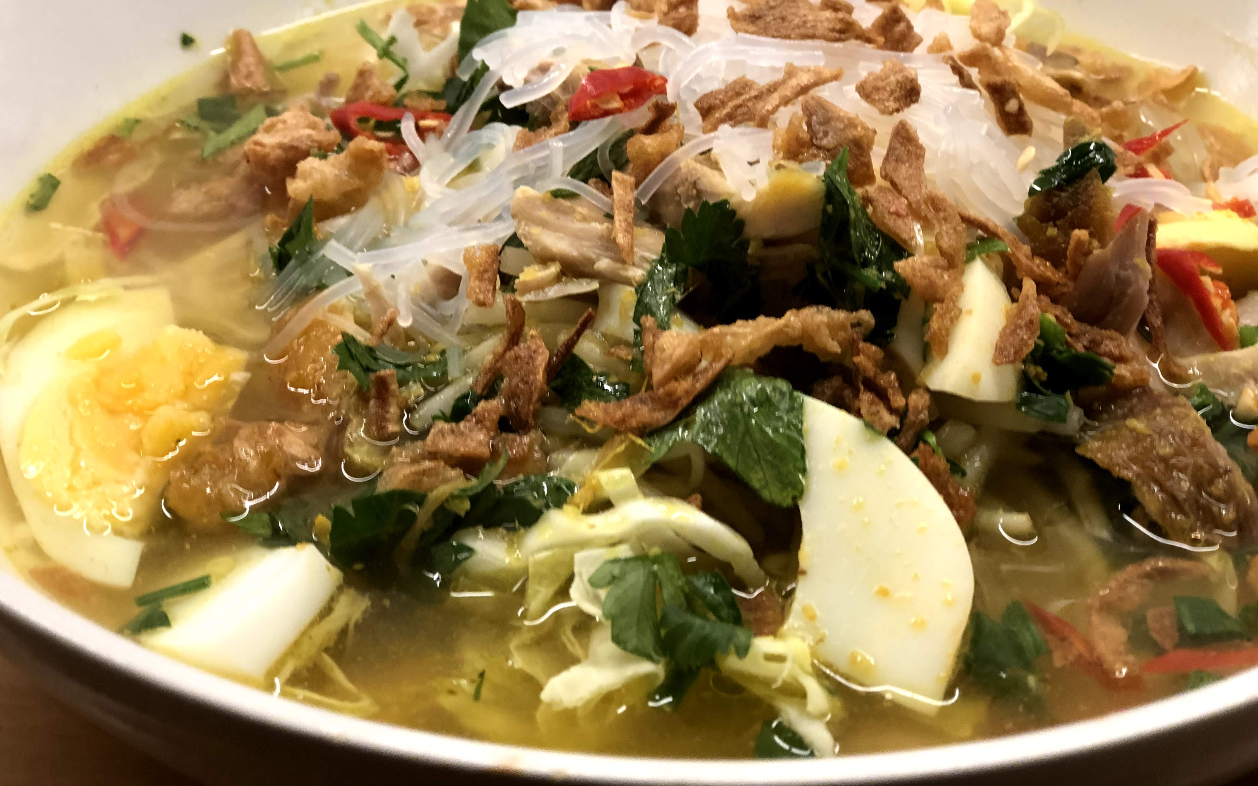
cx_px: 628
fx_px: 2091
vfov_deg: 21.3
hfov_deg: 33.5
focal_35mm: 61
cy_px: 324
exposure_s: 1/33
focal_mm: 6.6
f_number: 2.8
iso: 80
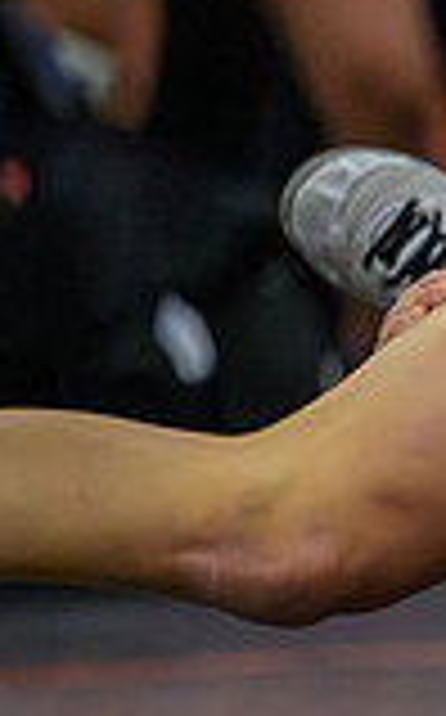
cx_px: 1536
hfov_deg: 1.6
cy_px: 481
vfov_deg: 2.7
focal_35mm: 791
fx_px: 15425
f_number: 2.8
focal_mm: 165
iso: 12800
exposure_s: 1/800
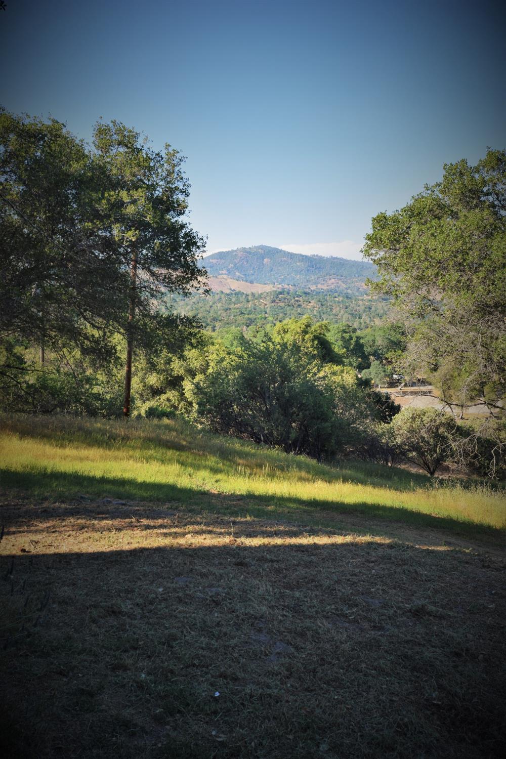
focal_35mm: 36
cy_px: 380
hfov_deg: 36.9
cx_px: 253
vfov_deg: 53.1
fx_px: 759
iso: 250
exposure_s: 1/250
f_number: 8
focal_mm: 24
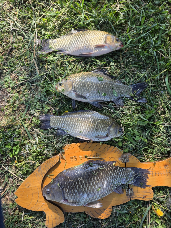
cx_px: 86
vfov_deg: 73.9
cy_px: 114
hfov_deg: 58.9
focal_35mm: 23
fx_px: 151
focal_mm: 6.3
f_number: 1.7
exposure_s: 1/1358
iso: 80
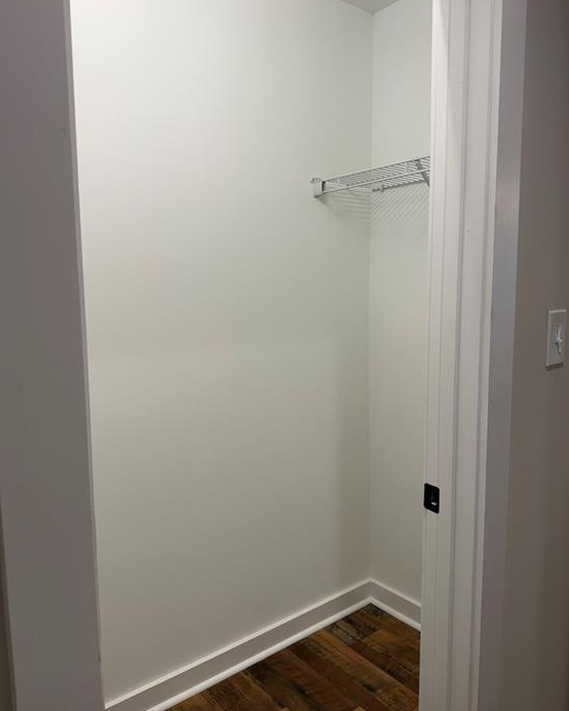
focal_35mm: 26
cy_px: 350
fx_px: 547
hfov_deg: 55.0
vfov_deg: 66.0
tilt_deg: -6.4
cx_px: 282
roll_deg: -0.5
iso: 80
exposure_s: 1/120
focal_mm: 6.76
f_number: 1.78
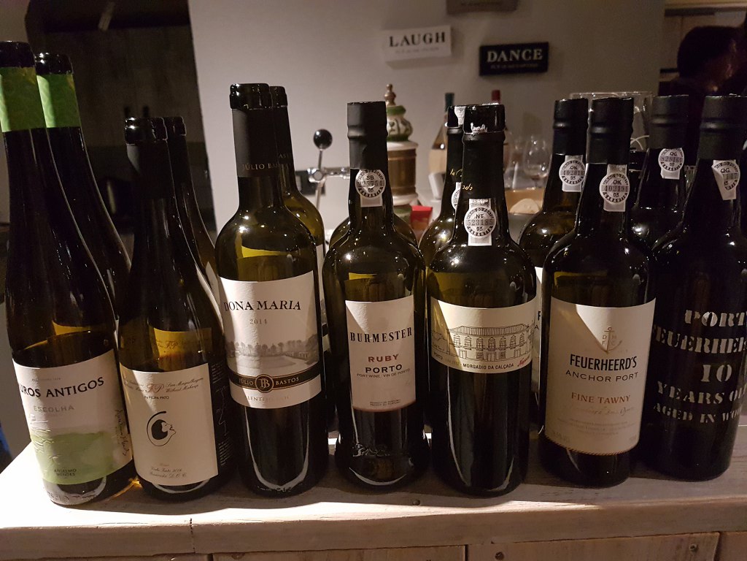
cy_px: 280
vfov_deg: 53.1
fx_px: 561
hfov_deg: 67.3
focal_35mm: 26
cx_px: 374
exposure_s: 1/10
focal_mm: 4.2
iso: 500
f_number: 1.7
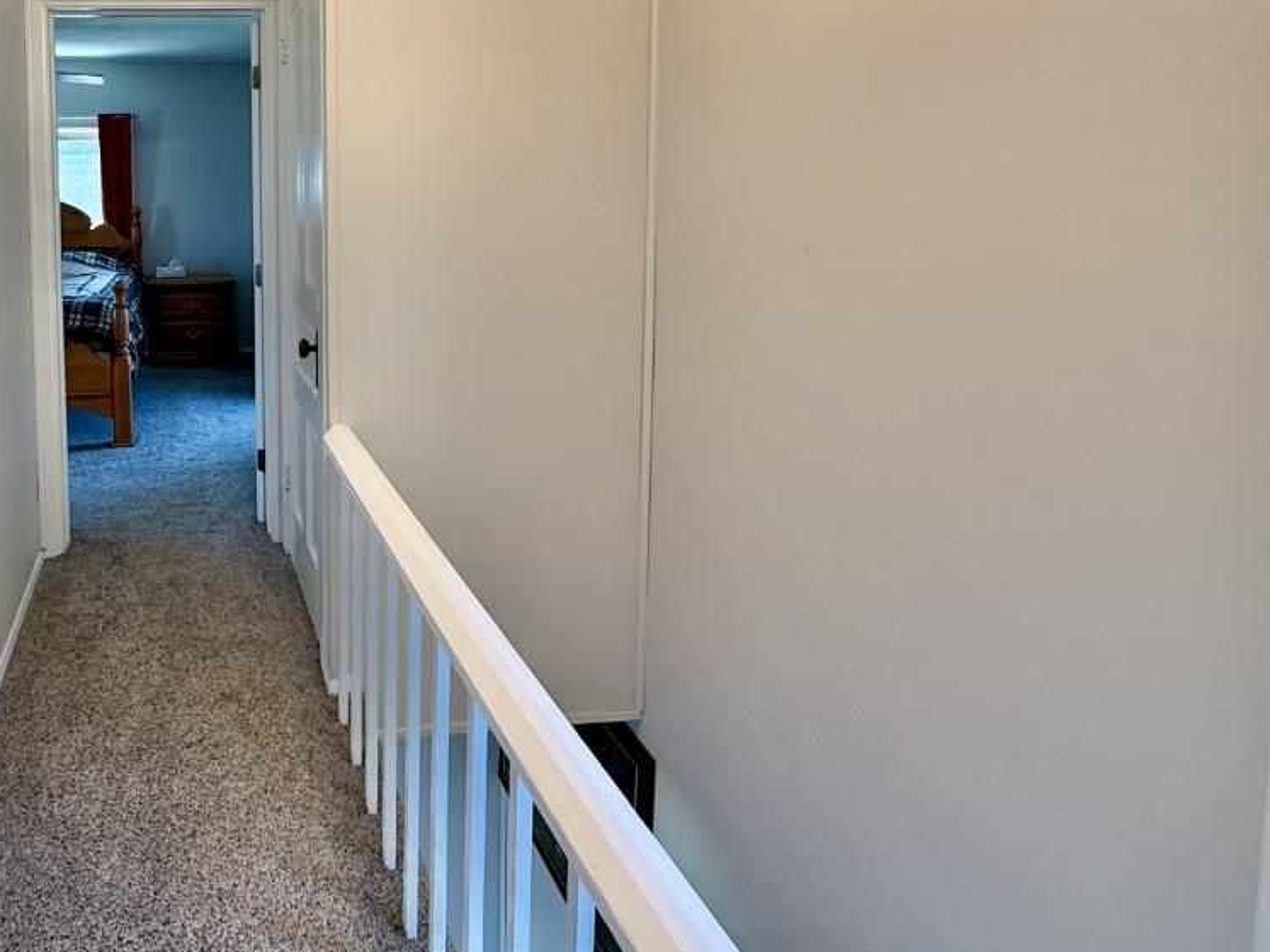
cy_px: 257
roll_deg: +0.7
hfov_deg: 66.4
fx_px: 880
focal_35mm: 24
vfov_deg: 54.6
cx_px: 292
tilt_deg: -4.5
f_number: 2.2
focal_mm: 2.22
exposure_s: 1/120
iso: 200
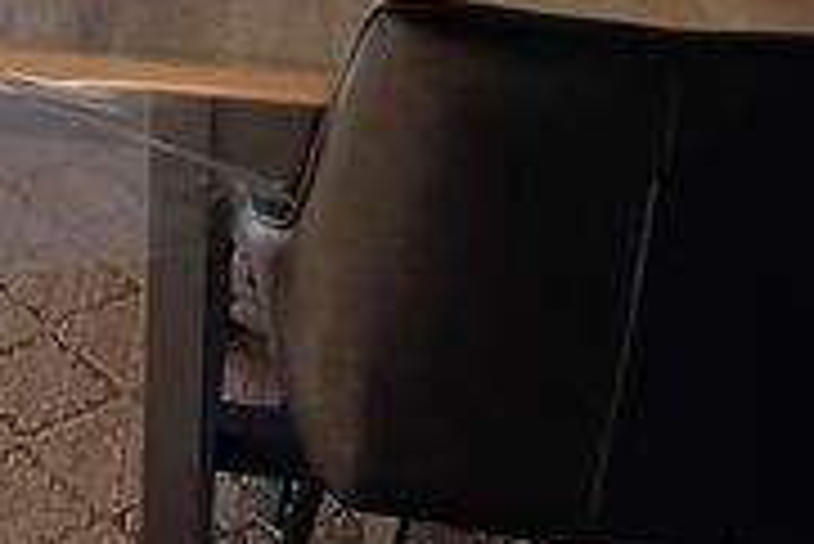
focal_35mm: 92
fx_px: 2082
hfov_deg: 21.0
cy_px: -414
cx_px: -90
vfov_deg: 13.5
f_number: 2.2
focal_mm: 1.64
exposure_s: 1/201
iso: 40
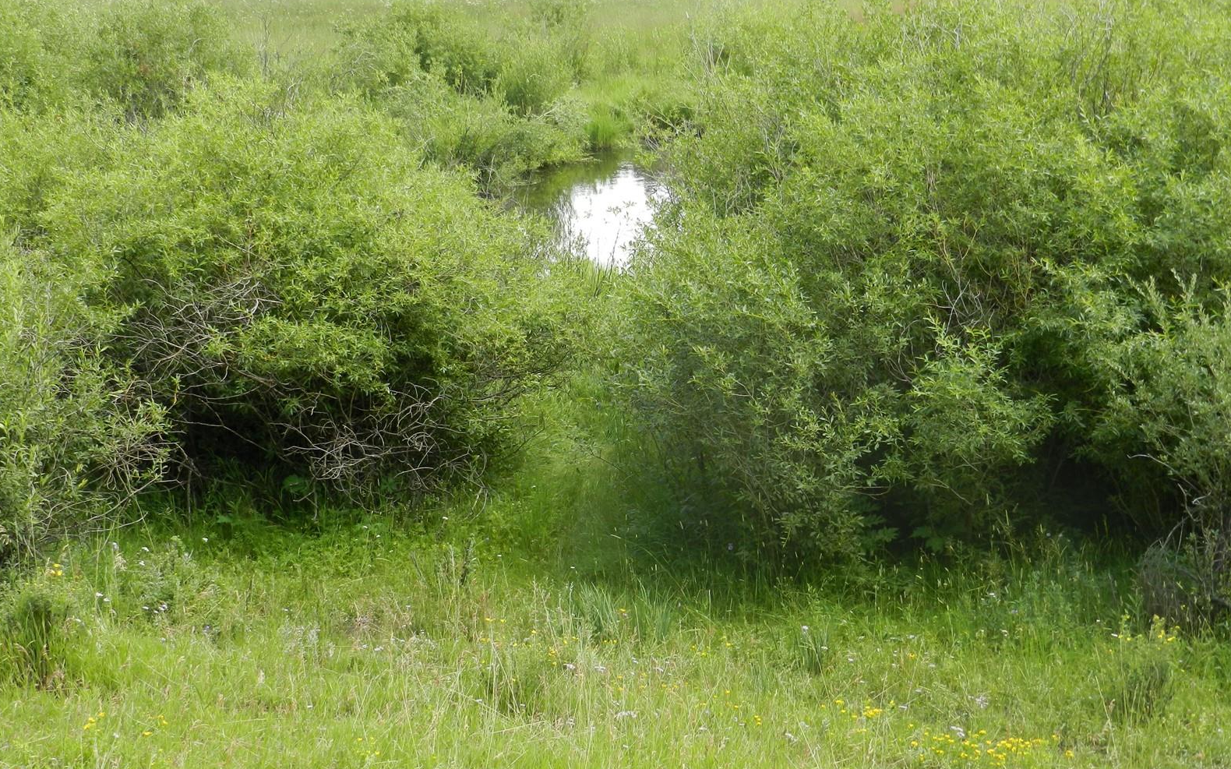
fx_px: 2449
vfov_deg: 17.8
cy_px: 445
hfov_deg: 28.2
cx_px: 613
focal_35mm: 73
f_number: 4.7
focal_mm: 12.1
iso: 160
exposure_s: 1/200
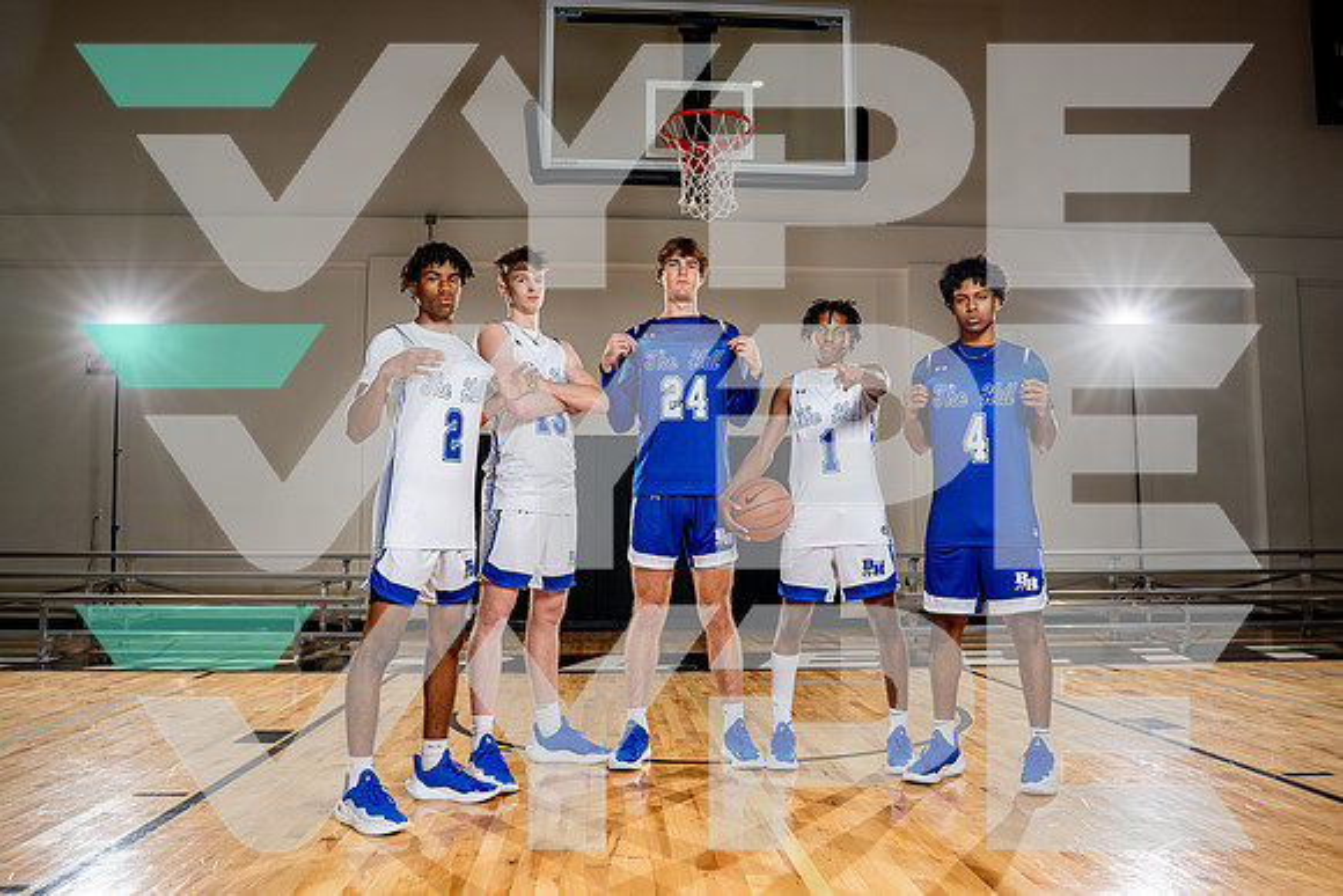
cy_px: 448
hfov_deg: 65.5
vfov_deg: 46.4
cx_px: 672
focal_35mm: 28
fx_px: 1045
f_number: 8
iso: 250
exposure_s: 1/250
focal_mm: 28
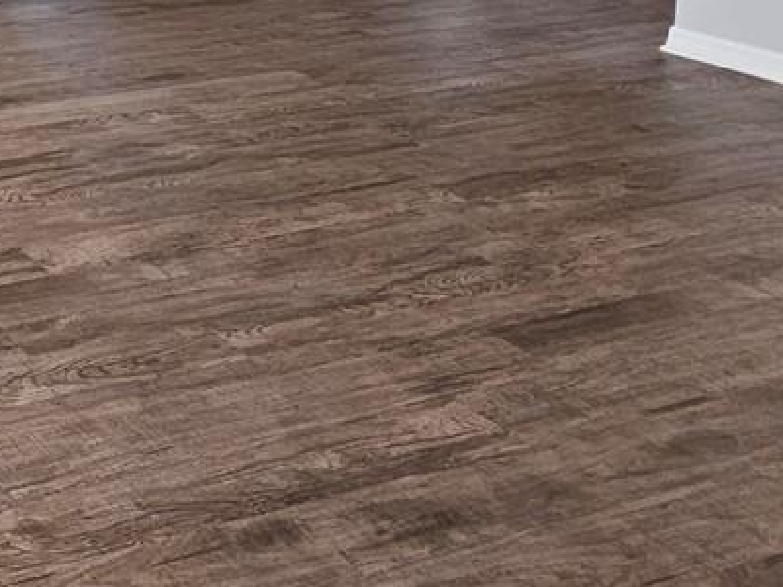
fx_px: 1176
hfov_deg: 27.8
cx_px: -327
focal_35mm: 52
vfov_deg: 24.5
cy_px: -174
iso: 160
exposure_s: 1/60
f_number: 2.2
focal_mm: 2.2
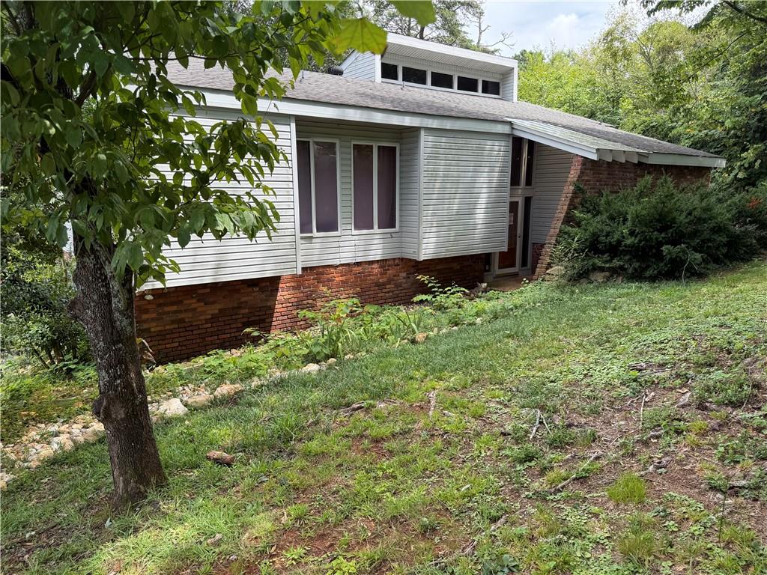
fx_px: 532
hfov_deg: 71.6
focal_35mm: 24
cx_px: 384
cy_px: 288
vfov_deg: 56.8
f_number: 1.78
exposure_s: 1/931
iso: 80
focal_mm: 6.76
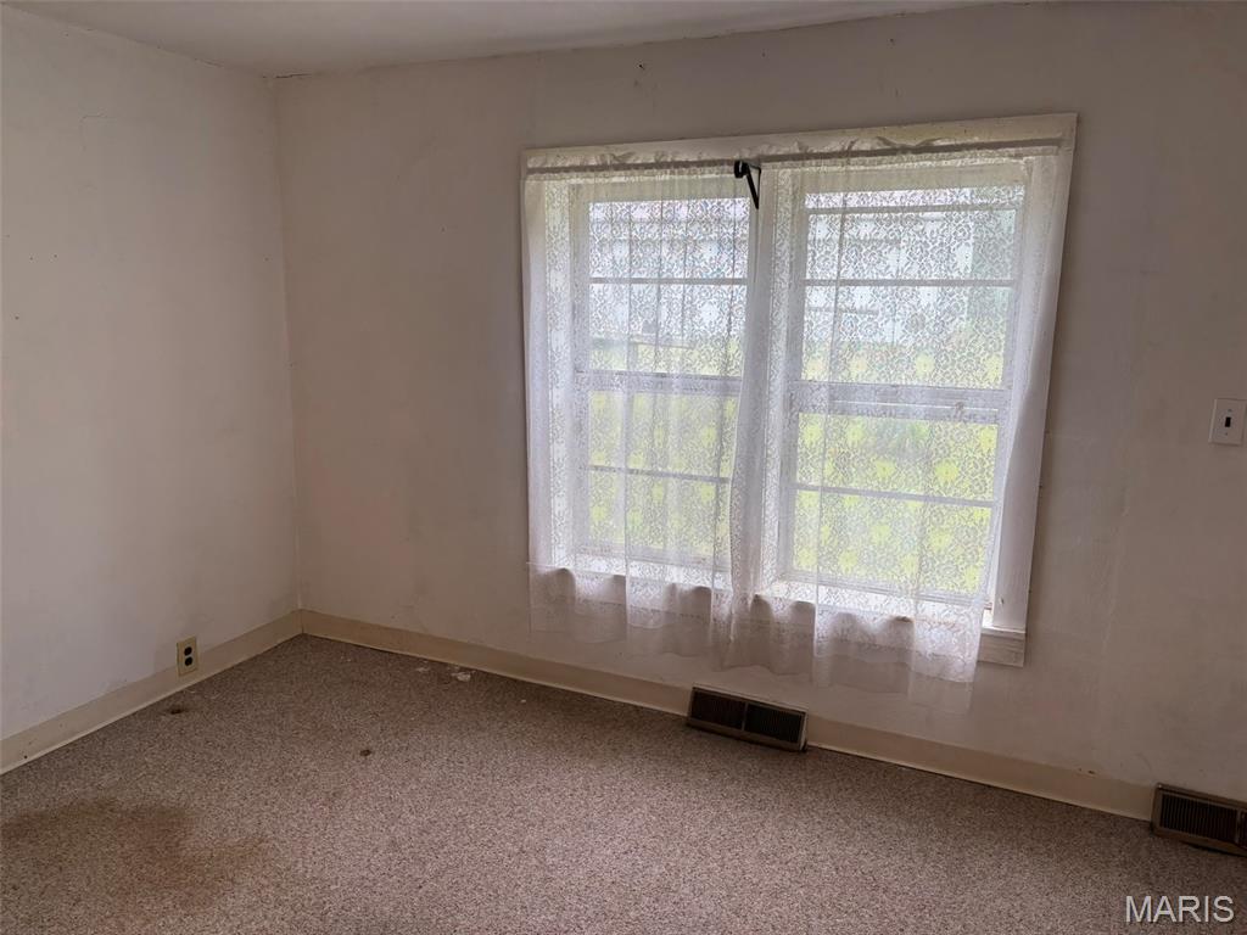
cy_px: 468
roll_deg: -1.0
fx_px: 937
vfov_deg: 53.1
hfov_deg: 67.3
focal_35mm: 26
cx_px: 624
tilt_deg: -13.2
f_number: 1.6
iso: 32
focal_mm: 5.96
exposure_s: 1/120
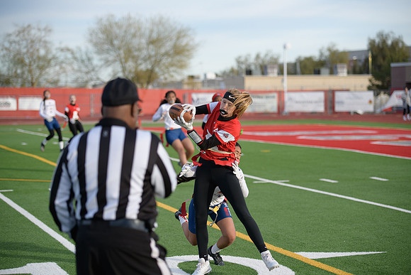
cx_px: 206
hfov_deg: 20.0
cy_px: 138
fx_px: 1165
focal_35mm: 102
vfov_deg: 13.4
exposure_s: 1/4000
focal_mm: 102
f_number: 2.8
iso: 640
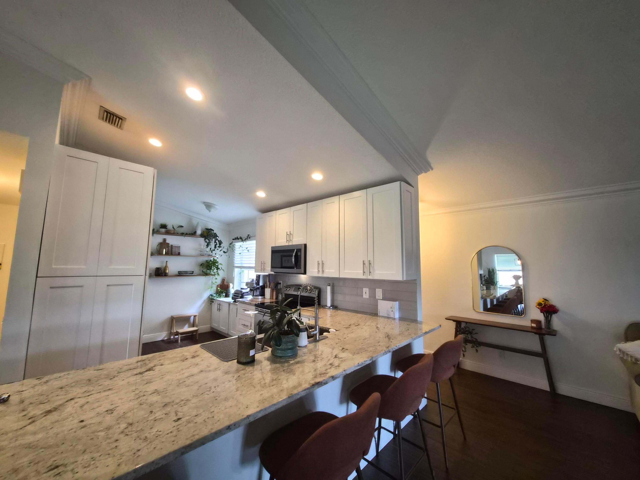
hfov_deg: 106.2
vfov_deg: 89.9
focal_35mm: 13
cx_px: 320
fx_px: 240
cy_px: 240
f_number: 2.2
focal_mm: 1.7
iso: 400
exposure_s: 1/60
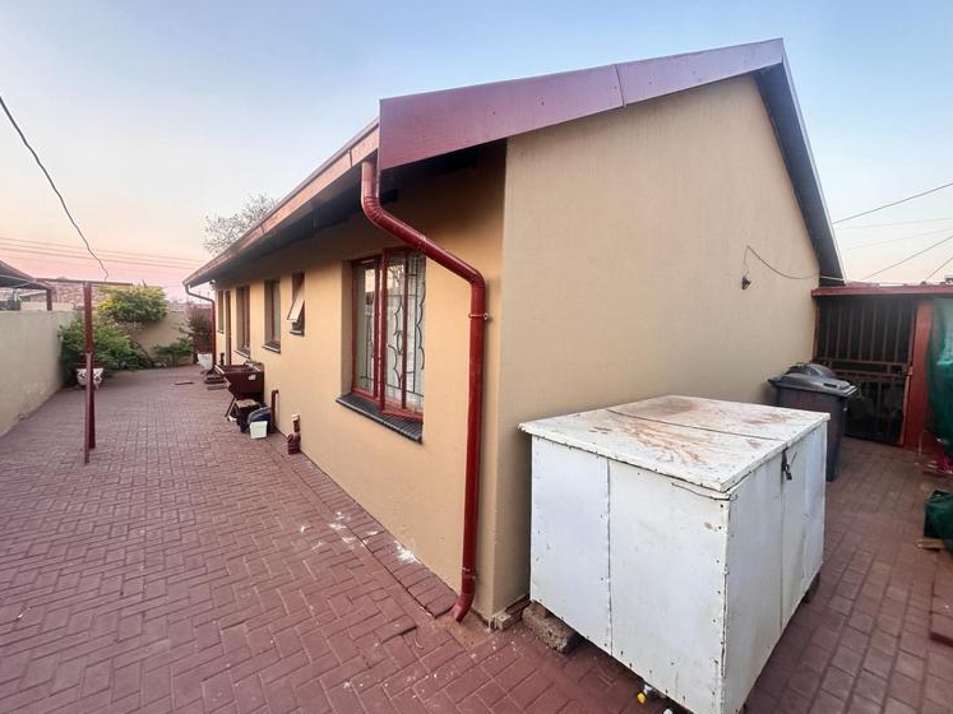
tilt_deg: -2.2
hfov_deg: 98.1
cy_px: 346
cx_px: 495
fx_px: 413
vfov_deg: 81.7
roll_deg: -1.6
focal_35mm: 15
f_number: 2.2
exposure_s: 1/99
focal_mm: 2.22
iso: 100
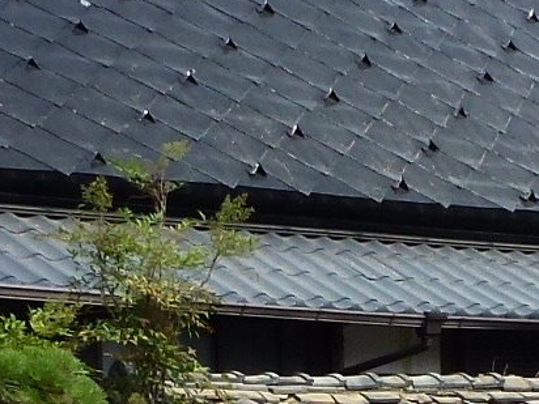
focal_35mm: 149
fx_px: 2320
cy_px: 809
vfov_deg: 9.3
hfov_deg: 13.1
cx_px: 522
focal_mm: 4.3
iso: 100
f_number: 4
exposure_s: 1/500
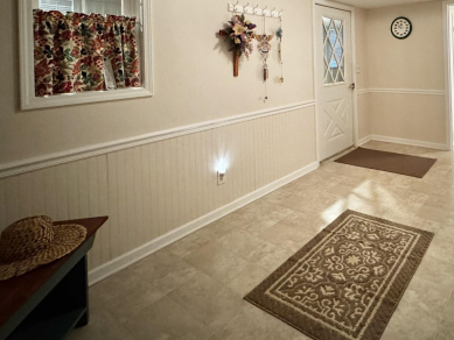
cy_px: 58
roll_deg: +1.5
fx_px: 315
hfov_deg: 67.7
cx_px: 332
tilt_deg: -0.5
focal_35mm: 24
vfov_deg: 52.4
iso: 1000
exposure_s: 1/40
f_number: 2.2
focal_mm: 2.22
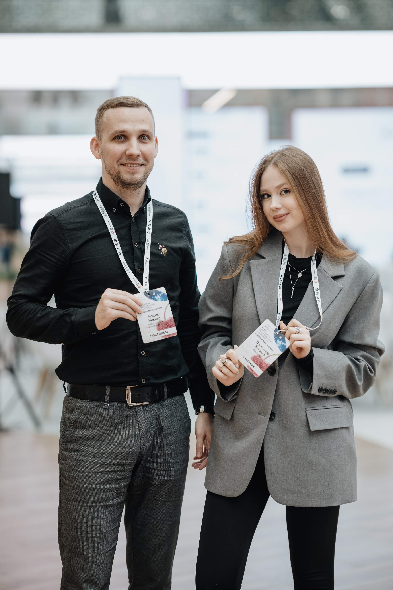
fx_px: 1392
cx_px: 196
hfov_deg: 16.1
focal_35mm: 85
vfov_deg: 23.9
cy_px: 295
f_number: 2
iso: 320
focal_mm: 85
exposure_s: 1/160
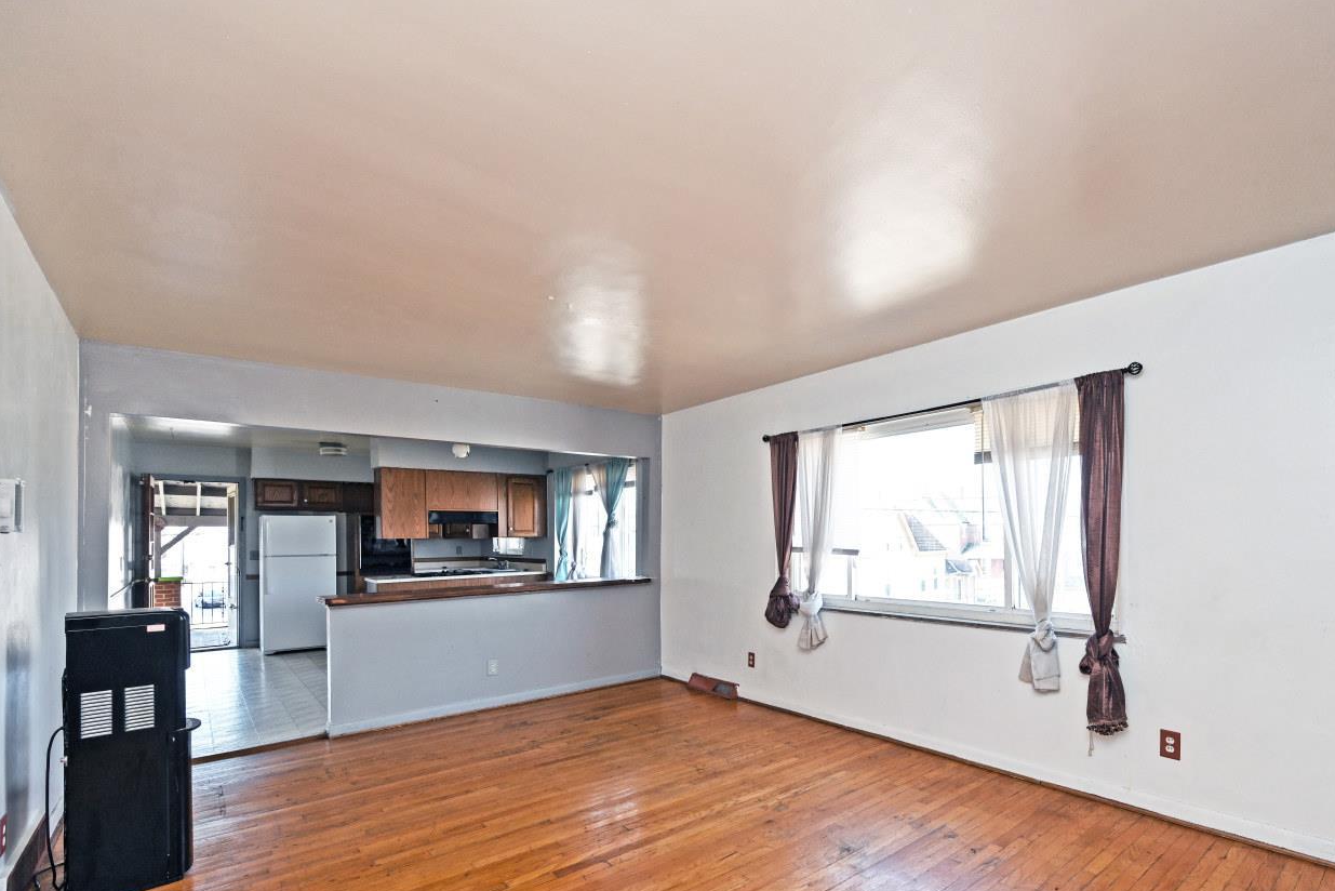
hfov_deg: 92.7
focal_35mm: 17
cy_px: 538
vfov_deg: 69.7
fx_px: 631
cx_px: 756
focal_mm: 14
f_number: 5
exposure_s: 1/100
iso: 200
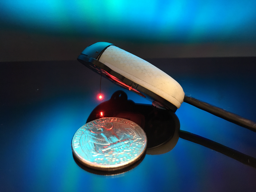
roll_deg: +0.3
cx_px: 128
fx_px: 214
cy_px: 96
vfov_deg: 48.2
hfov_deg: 61.7
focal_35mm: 29
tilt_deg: -28.9
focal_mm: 4.15
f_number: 2.2
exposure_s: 1/24
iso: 200
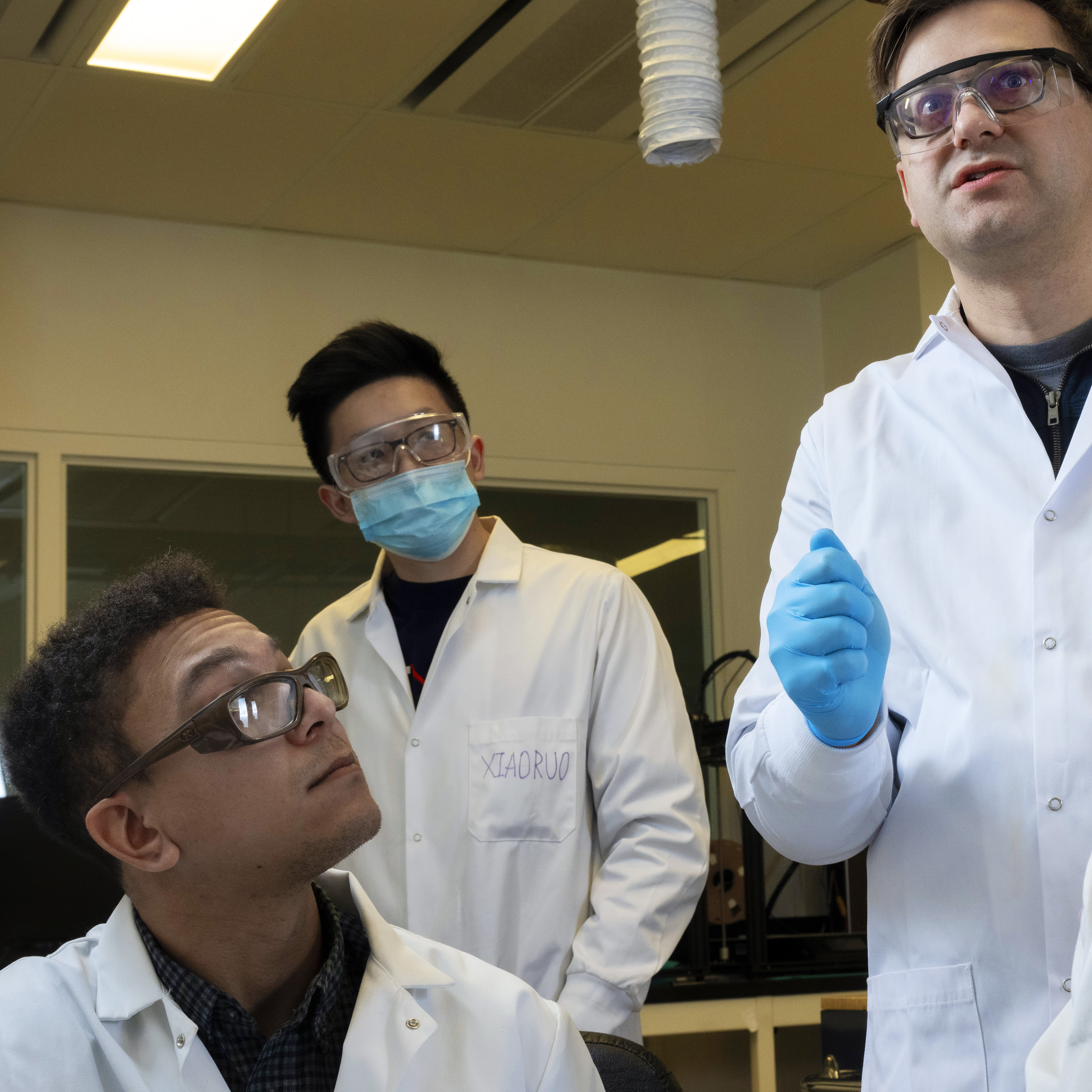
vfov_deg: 26.9
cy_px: 539
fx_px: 2284
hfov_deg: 26.6
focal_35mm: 64
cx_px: 807
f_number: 11
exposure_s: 1/60
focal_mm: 47
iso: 1600
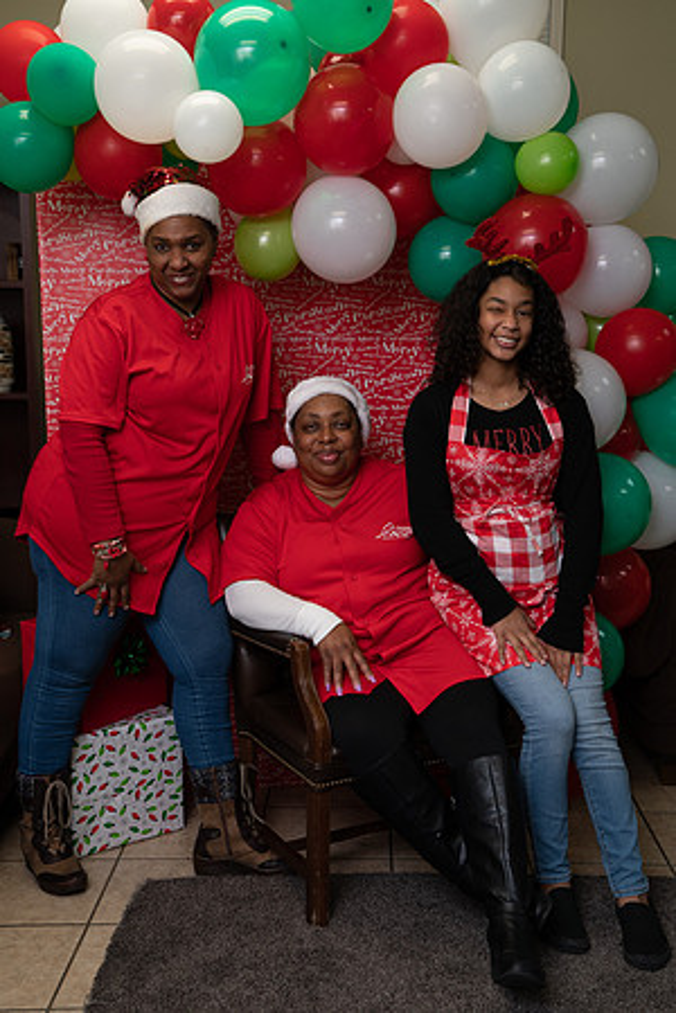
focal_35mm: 46
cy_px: 506
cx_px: 338
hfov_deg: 29.2
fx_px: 1296
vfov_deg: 42.7
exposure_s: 1/80
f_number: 5
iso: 400
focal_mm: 46
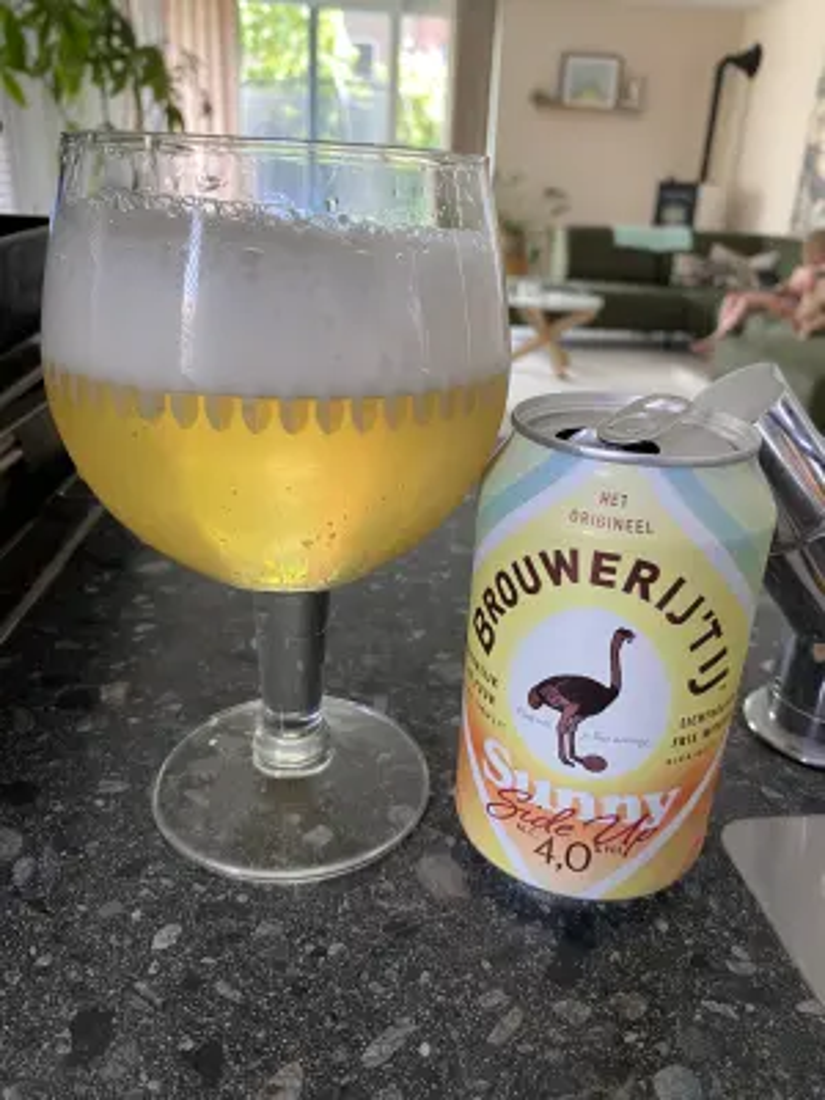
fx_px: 826
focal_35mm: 26
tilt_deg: -22.1
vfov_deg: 67.3
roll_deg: -1.7
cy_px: 550
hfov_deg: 53.1
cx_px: 412
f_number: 1.8
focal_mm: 4.25
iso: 125
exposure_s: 1/63
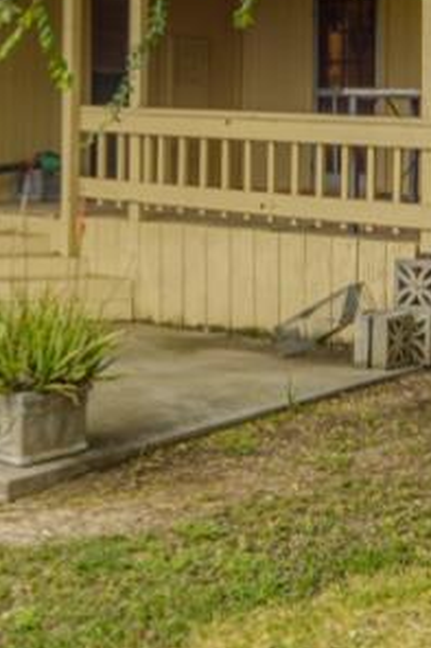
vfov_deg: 28.0
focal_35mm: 71
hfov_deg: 18.9
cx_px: 378
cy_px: 149
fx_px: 1276
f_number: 10
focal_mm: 14
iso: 400
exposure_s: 1/40
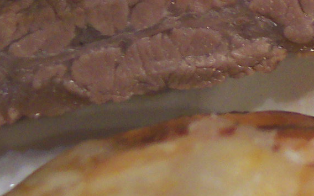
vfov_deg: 7.1
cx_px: 491
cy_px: -98
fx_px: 1566
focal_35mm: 183
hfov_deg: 11.0
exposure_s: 1/20
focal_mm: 8
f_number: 2.8
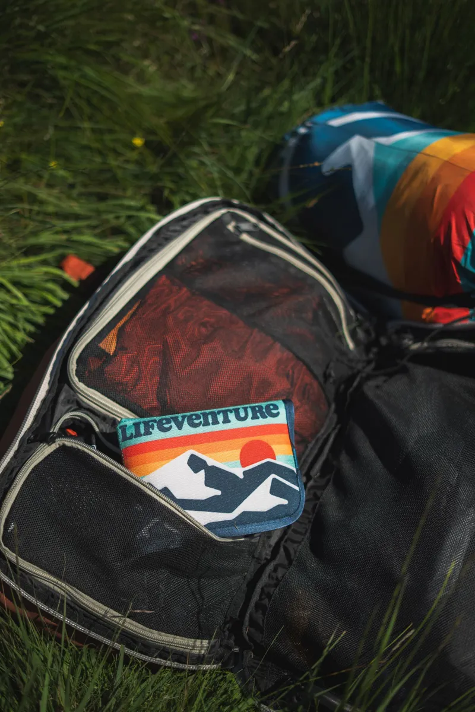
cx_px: 238
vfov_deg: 39.6
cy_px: 356
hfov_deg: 27.0
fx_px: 990
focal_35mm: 50
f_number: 1.8
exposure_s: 1/1600
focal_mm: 50
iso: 100
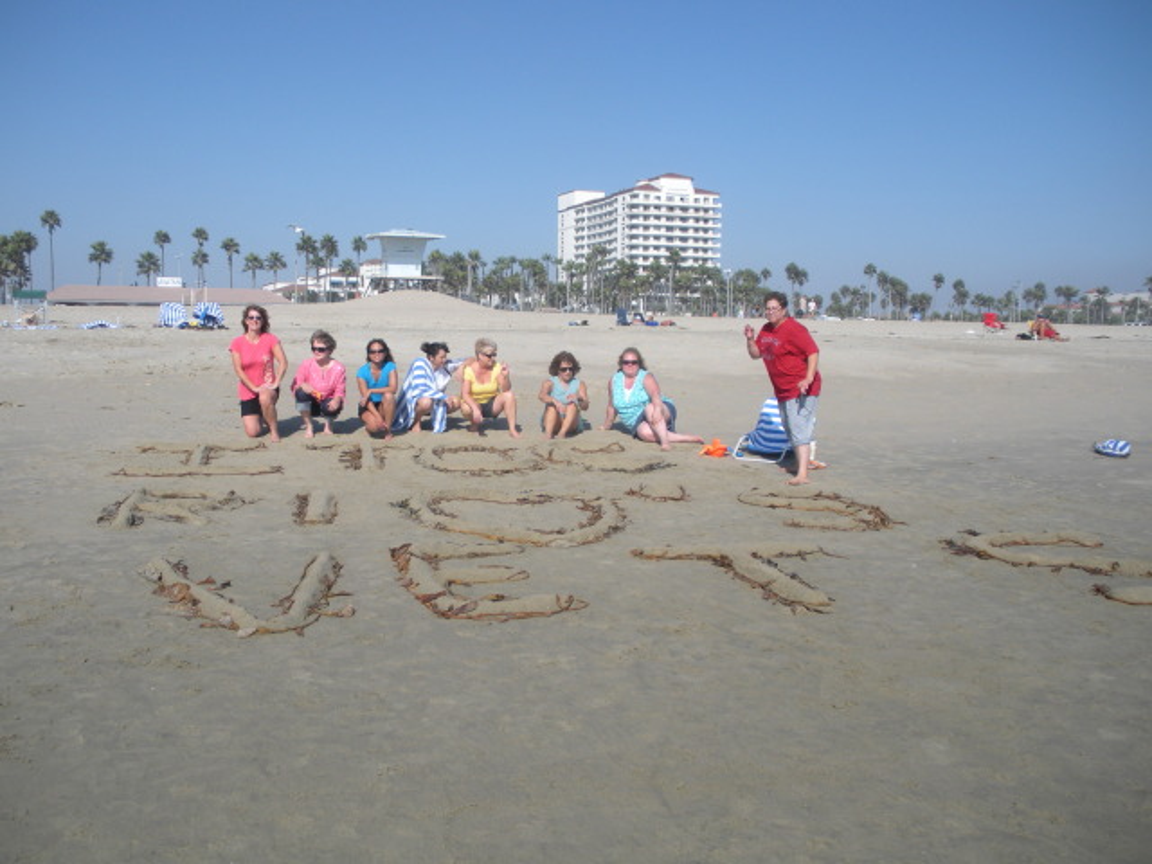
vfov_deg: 39.7
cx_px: 576
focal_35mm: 36
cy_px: 432
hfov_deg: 51.4
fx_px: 1198
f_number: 3.5
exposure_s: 1/931
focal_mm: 6.3
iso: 64
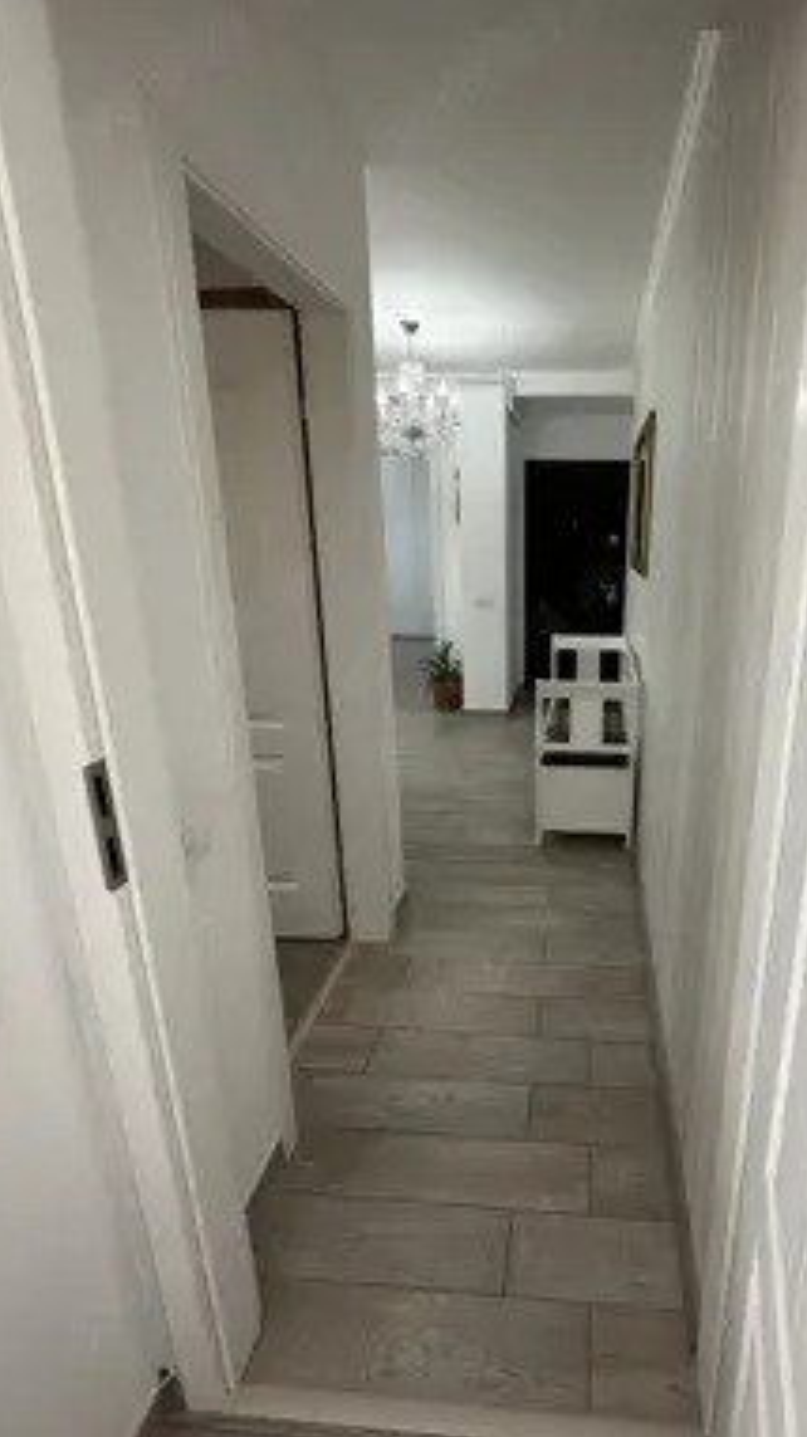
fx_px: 609
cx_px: 547
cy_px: 686
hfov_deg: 65.0
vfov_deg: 99.3
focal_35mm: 16
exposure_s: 1/99
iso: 100
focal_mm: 2.22
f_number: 2.2
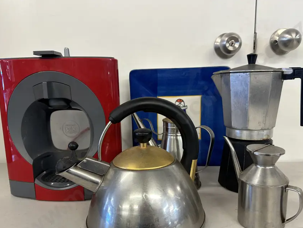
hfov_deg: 61.6
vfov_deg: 48.0
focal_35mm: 29
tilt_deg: -13.0
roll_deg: +2.5
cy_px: 136
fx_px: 254
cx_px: 158
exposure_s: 1/100
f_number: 1.78
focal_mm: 6.86
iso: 200
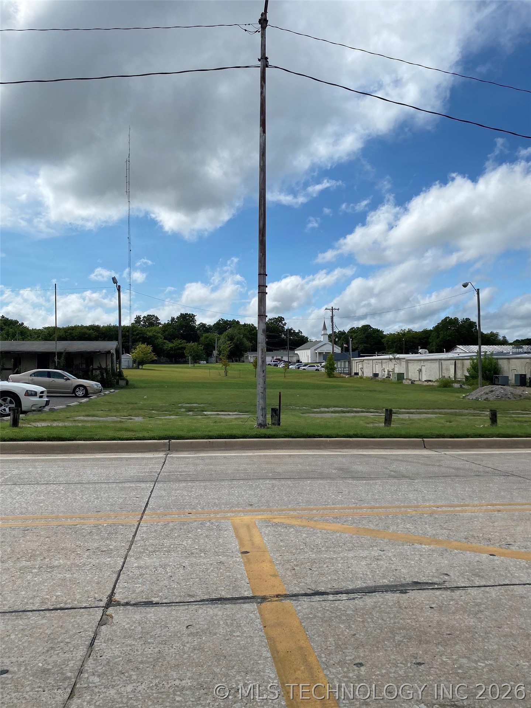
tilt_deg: +2.2
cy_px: 354
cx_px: 266
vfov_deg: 67.3
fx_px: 532
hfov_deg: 53.1
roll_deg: +0.4
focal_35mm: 26
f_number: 1.8
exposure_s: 1/5747
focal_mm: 4.25
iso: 32
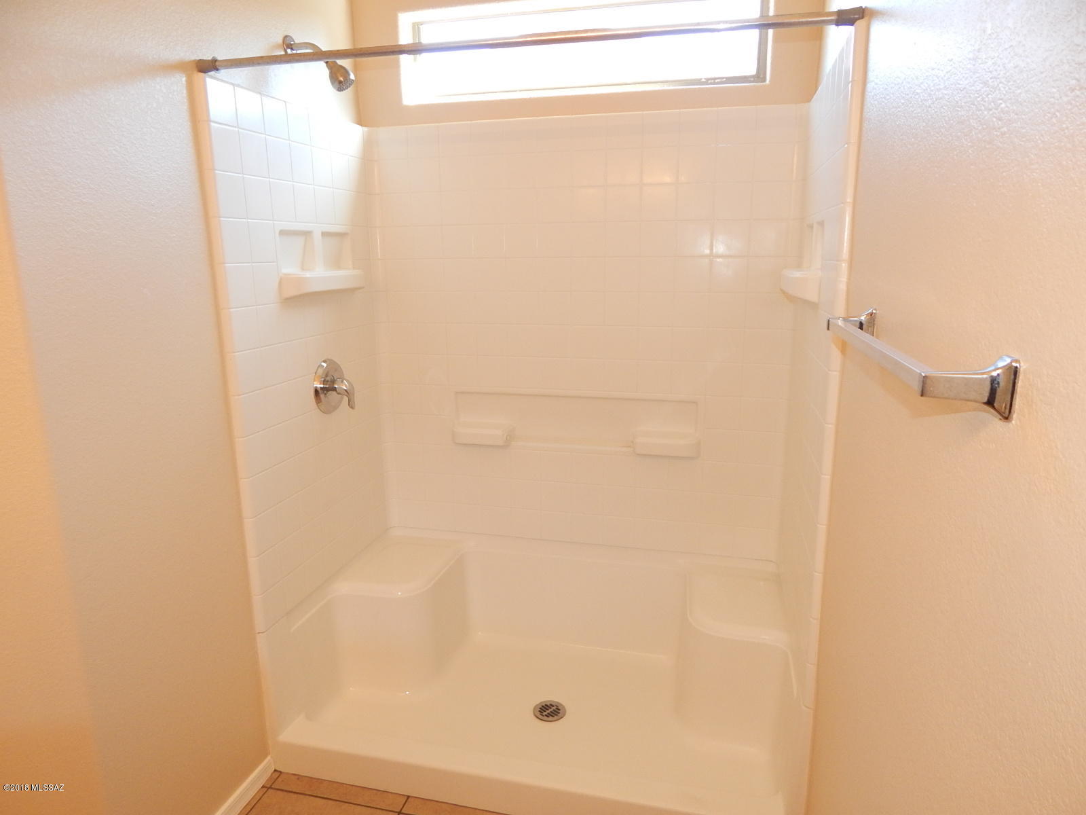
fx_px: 690
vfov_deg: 61.1
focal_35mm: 22
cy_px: 408
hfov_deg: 76.4
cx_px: 543
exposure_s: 1/30
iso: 200
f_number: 3
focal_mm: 4
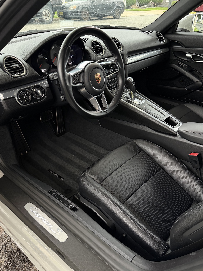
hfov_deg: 51.3
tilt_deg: -35.9
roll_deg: -1.9
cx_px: 105
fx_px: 211
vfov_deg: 65.2
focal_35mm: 27
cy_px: 147
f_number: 1.78
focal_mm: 6.76
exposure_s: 1/60
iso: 320
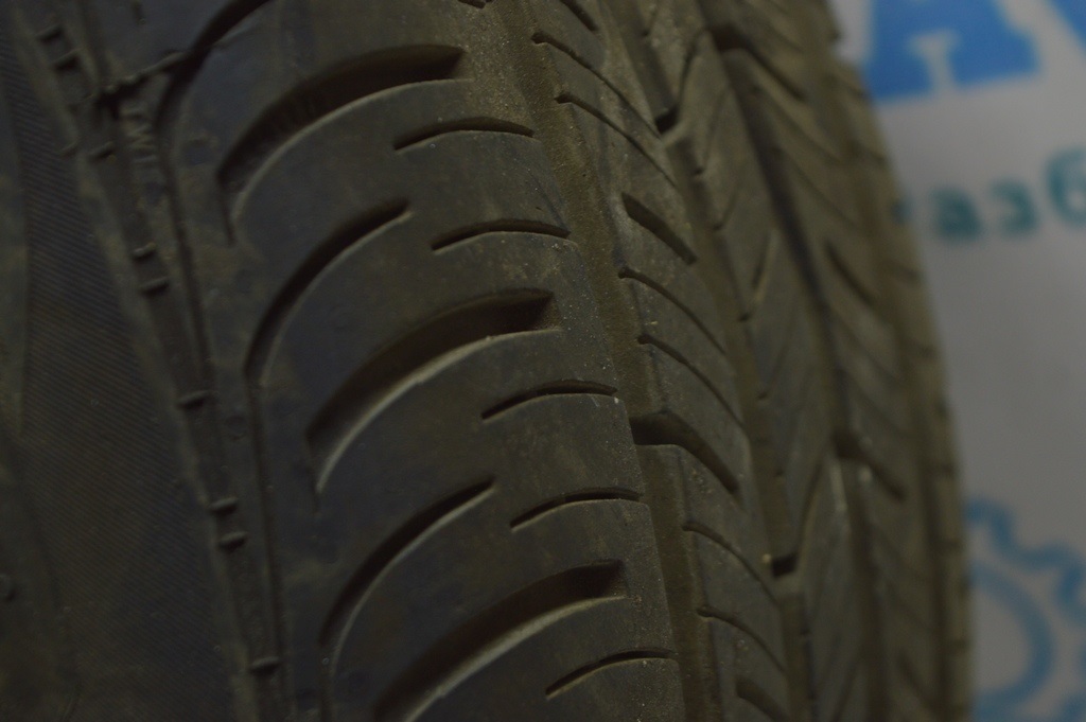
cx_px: 543
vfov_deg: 16.5
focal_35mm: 82
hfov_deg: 24.6
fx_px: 2487
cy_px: 361
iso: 400
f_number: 5.6
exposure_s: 1/40
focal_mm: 55
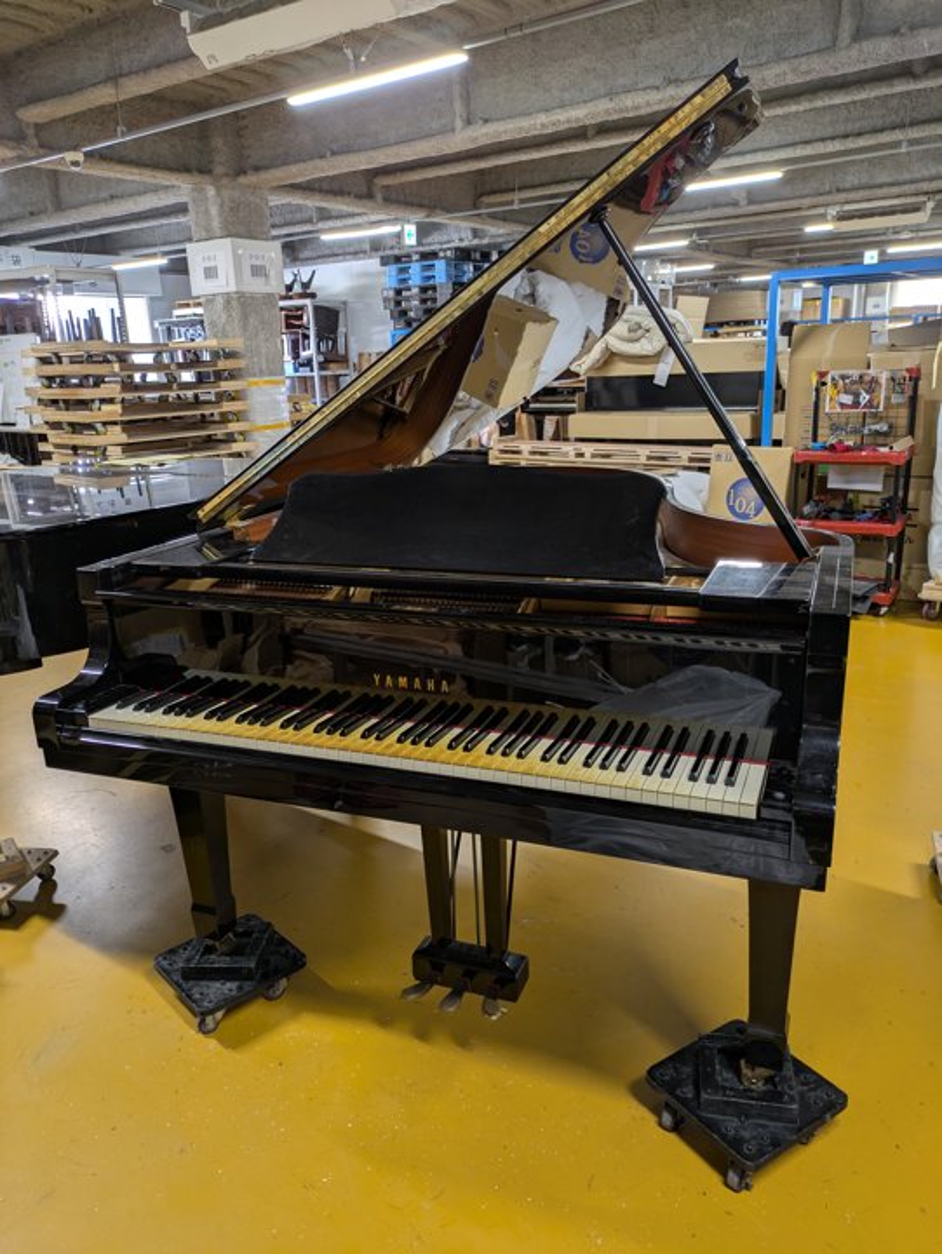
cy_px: 627
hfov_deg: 54.9
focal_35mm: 25
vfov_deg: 69.4
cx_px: 471
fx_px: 906
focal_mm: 5.43
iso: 78
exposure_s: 1/25
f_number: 1.89
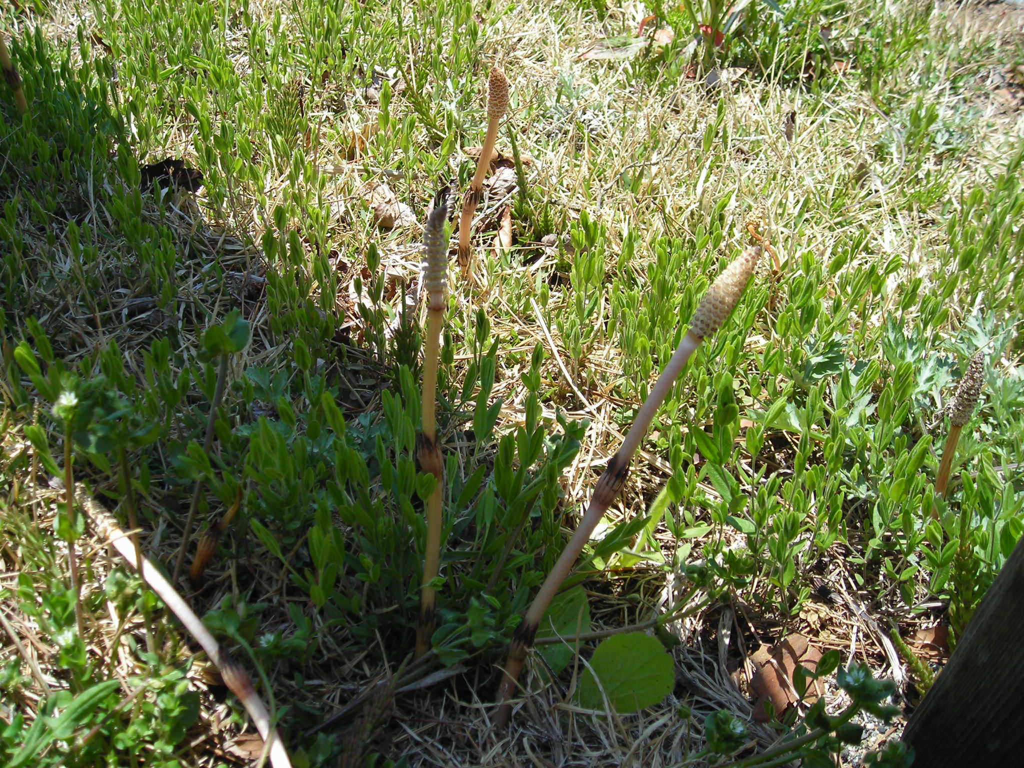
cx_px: 512
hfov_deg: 45.8
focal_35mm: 41
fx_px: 1213
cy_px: 384
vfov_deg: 35.1
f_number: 3.3
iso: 50
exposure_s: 1/335
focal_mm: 6.8
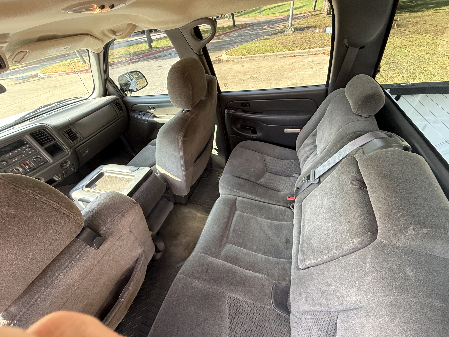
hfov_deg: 102.1
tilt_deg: -39.2
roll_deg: +8.1
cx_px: 224
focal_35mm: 14
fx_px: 182
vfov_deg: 85.7
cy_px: 168
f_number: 2.2
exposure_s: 1/99
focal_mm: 2.22
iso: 250
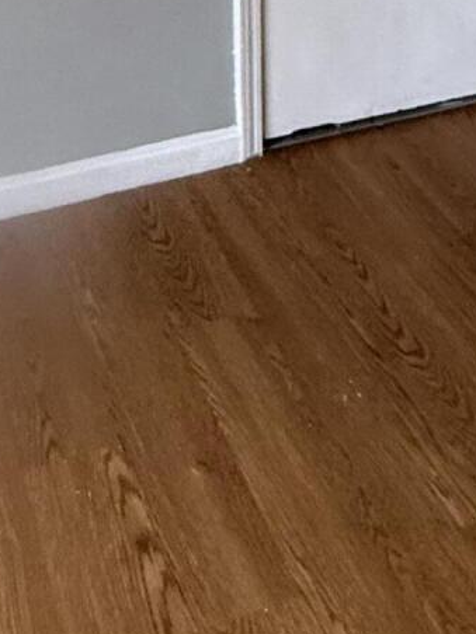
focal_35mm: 62
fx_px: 1137
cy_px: -233
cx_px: 178
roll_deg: +0.1
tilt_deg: -7.3
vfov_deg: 25.8
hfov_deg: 23.6
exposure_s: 1/99
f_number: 2.2
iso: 250
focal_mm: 2.22
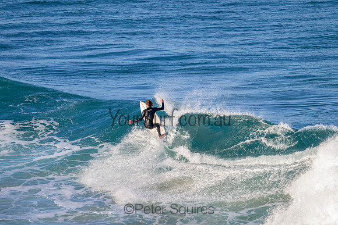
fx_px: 4038
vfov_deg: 3.2
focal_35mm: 430
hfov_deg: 4.8
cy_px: 112
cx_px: 169
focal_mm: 430
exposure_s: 1/2000
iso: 2500
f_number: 11
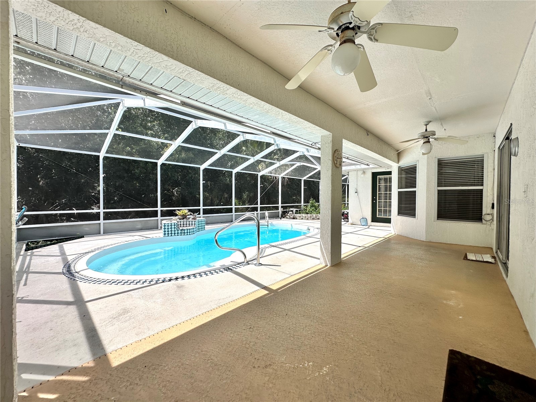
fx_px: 217
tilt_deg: -0.3
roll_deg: -0.3
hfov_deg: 102.1
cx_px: 268
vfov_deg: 85.7
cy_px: 201
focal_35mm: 14
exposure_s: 1/1618
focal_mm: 2.22
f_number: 2.2
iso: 50
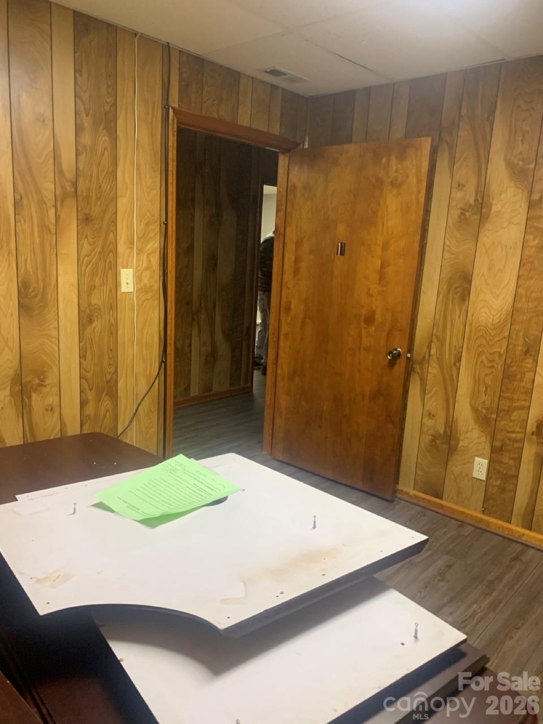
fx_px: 544
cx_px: 272
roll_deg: -2.5
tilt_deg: -14.0
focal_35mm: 26
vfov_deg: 67.3
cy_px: 362
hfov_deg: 53.1
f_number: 1.8
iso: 250
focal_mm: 4.25
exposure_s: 1/60
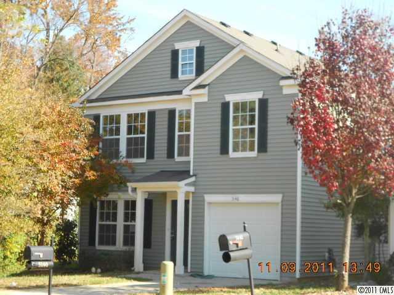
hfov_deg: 25.7
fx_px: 865
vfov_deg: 19.4
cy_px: 148
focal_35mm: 76
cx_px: 197
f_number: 5.8
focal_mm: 13.5
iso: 80
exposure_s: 1/100
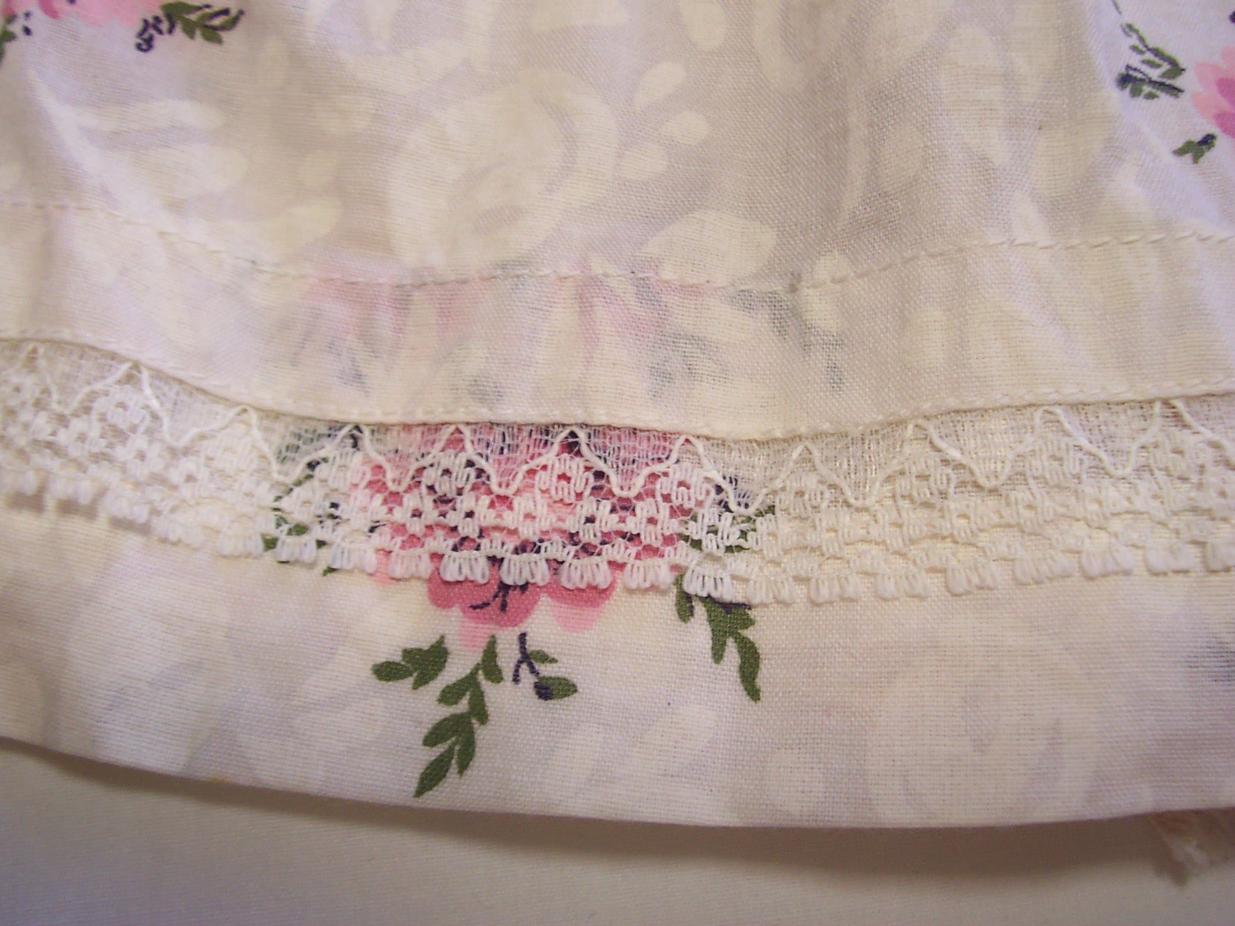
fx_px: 1320
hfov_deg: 50.1
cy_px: 463
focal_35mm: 37
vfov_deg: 38.7
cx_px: 618
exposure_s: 1/30
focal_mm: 5.6
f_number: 2.8
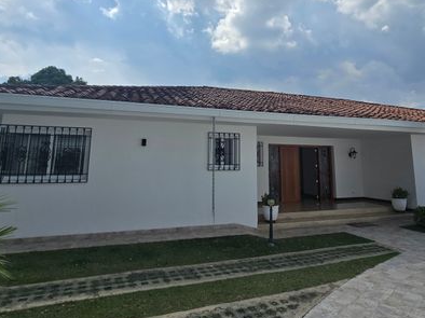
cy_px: 111
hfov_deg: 76.2
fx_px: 270
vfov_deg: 59.9
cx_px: 232
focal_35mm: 22
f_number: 2.2
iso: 50
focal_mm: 2.2
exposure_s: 1/4939
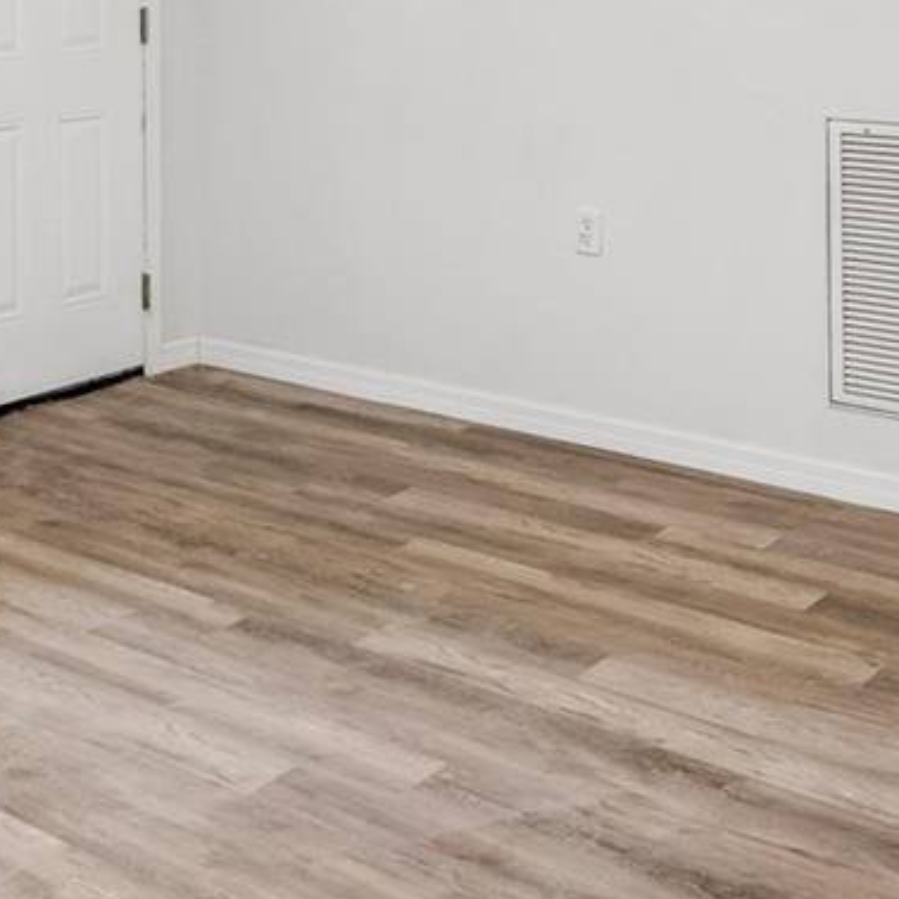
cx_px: -71
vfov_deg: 29.2
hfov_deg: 28.9
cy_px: -36
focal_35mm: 54
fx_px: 1587
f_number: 5.6
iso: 100
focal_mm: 10
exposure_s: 1/8
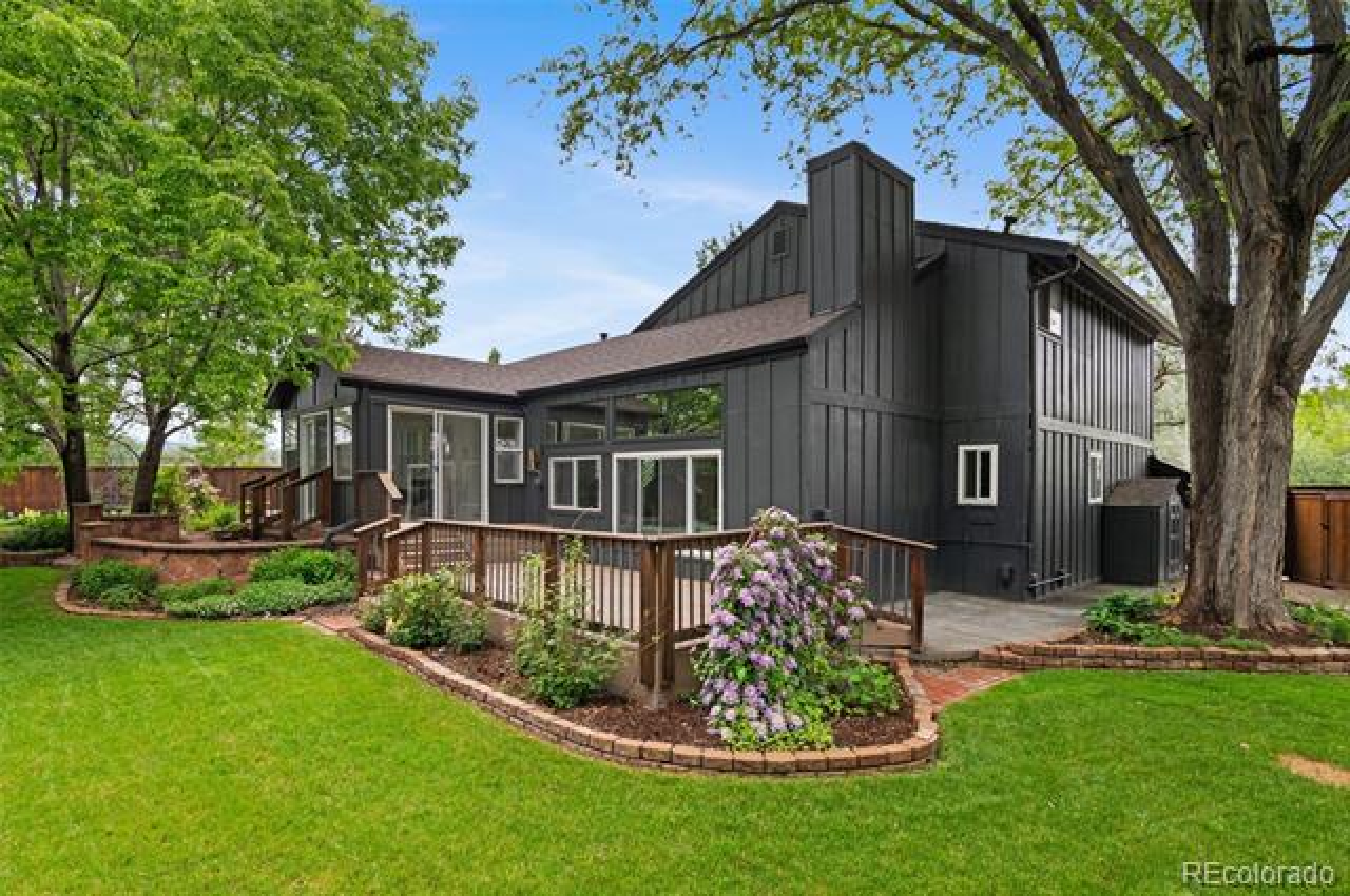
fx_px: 637
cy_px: 448
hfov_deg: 93.3
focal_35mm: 17
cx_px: 675
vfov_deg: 70.3
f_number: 8
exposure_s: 1/50
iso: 400
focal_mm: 17
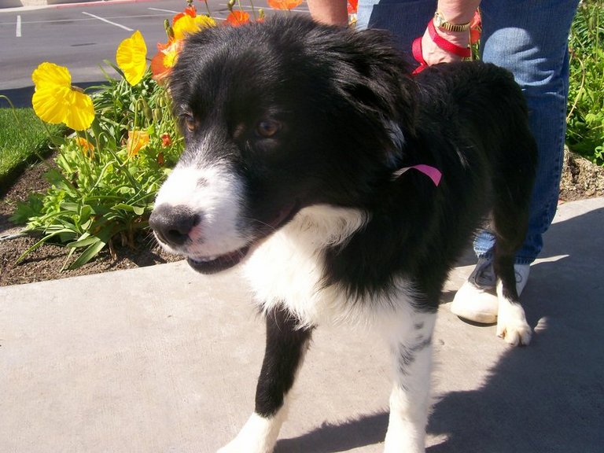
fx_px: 628
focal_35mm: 36
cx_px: 302
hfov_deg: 51.4
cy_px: 226
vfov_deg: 39.7
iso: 80
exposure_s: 1/433
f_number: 4.8
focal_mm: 6
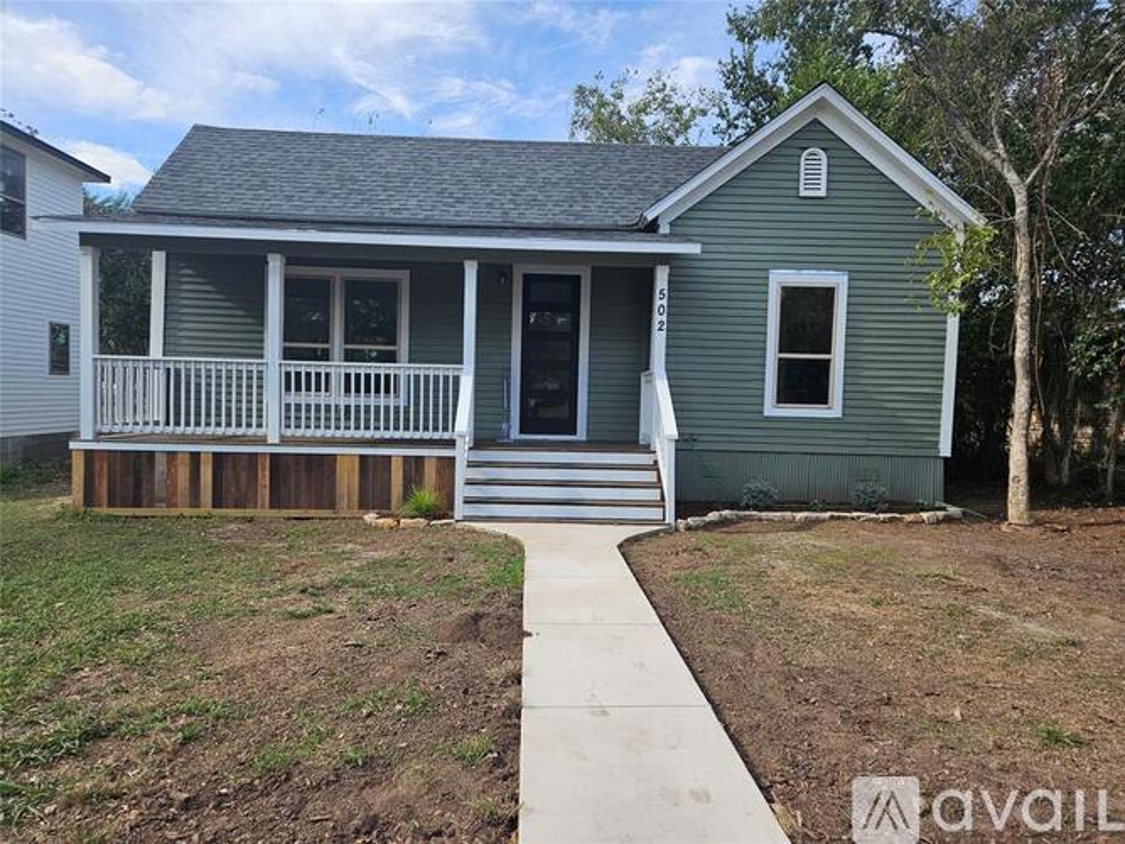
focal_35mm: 23
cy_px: 422
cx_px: 562
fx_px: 747
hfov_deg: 73.9
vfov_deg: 58.9
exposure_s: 1/1380
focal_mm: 5.4
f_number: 1.8
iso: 40
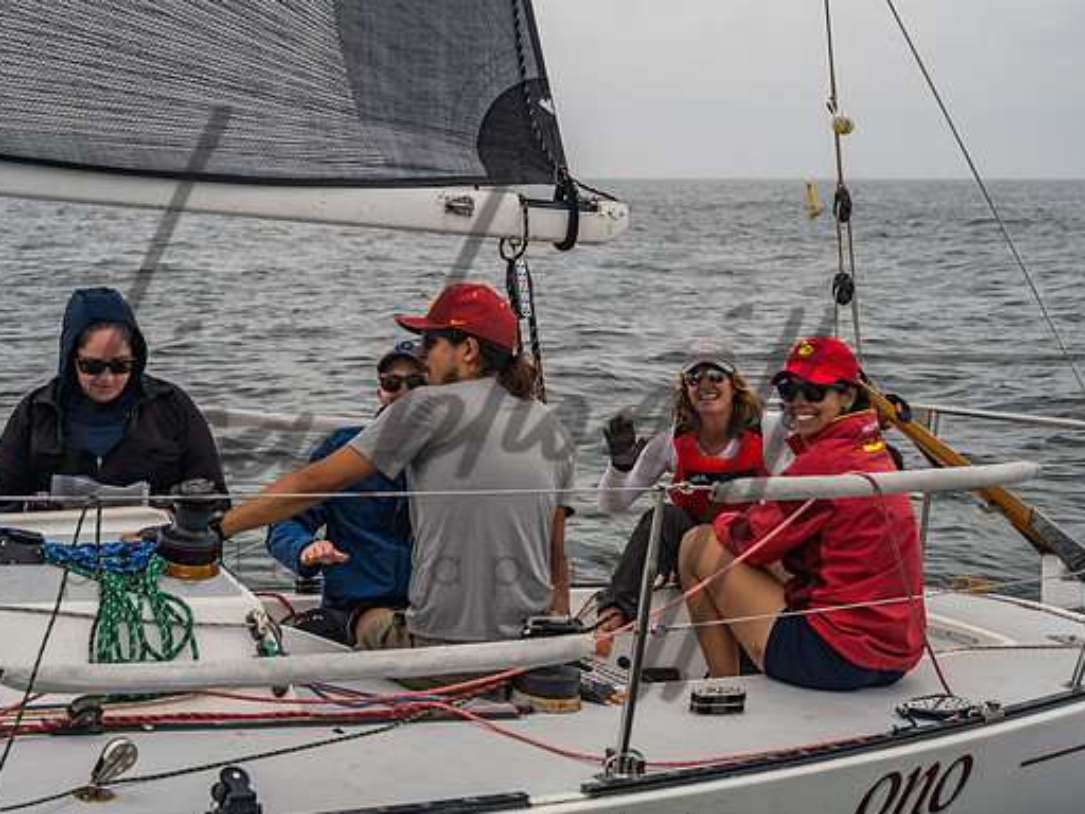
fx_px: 2382
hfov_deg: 25.7
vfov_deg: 19.4
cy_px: 408
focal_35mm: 76
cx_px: 534
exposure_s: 1/1250
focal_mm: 66
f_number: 6.3
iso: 500
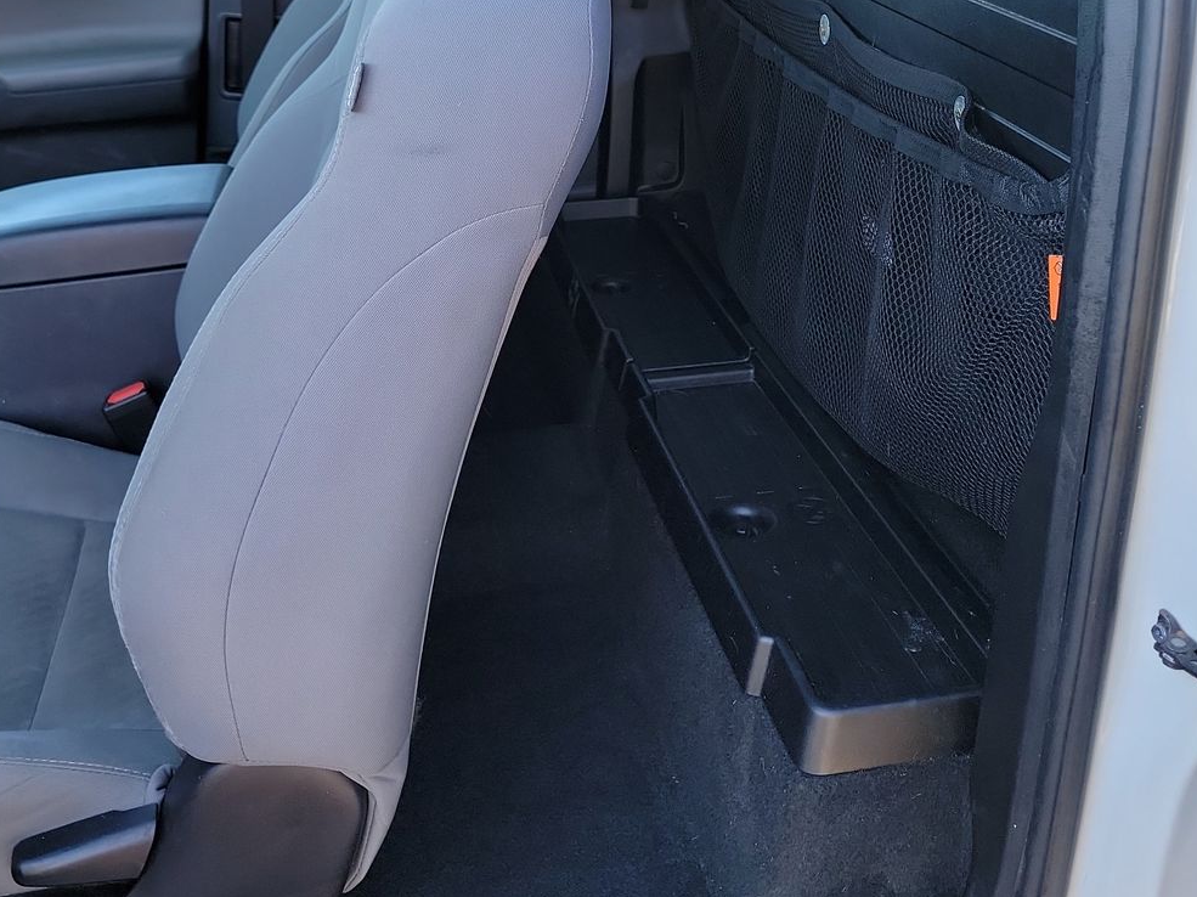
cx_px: 570
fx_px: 1348
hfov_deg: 47.9
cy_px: 211
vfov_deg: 35.9
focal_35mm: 39
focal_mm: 6.7
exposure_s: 1/59
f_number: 1.8
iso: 98
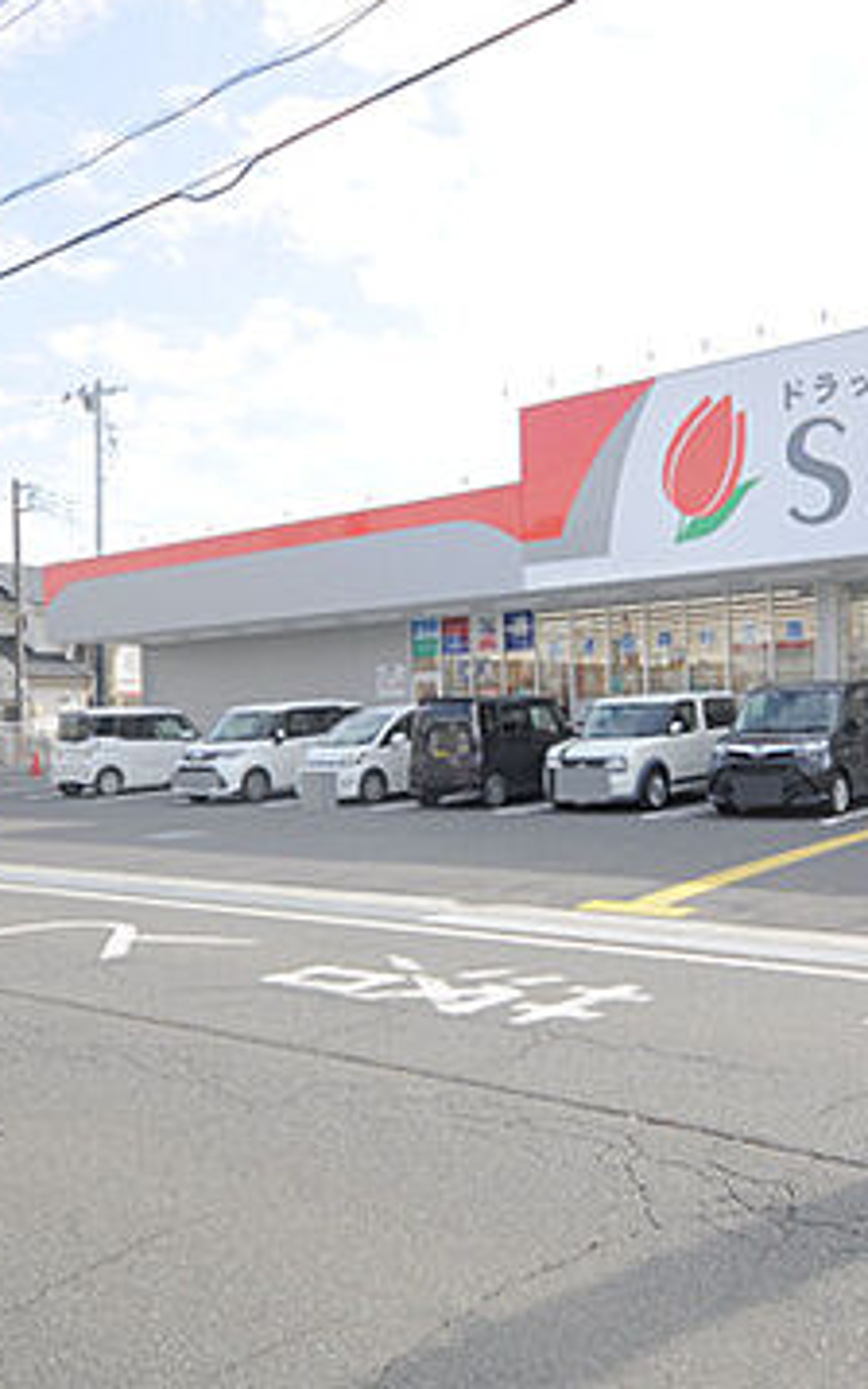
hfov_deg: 42.3
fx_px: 1113
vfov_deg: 63.9
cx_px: 546
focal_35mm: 29
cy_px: 702
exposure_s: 1/250
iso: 200
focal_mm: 11.5
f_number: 7.1
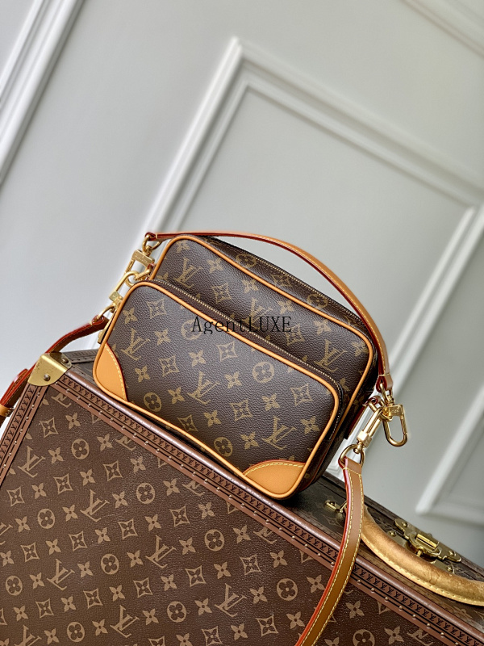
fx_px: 969
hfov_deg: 28.0
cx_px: 242
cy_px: 323
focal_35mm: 52
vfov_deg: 36.8
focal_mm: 6
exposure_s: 1/122
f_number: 2.4
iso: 20
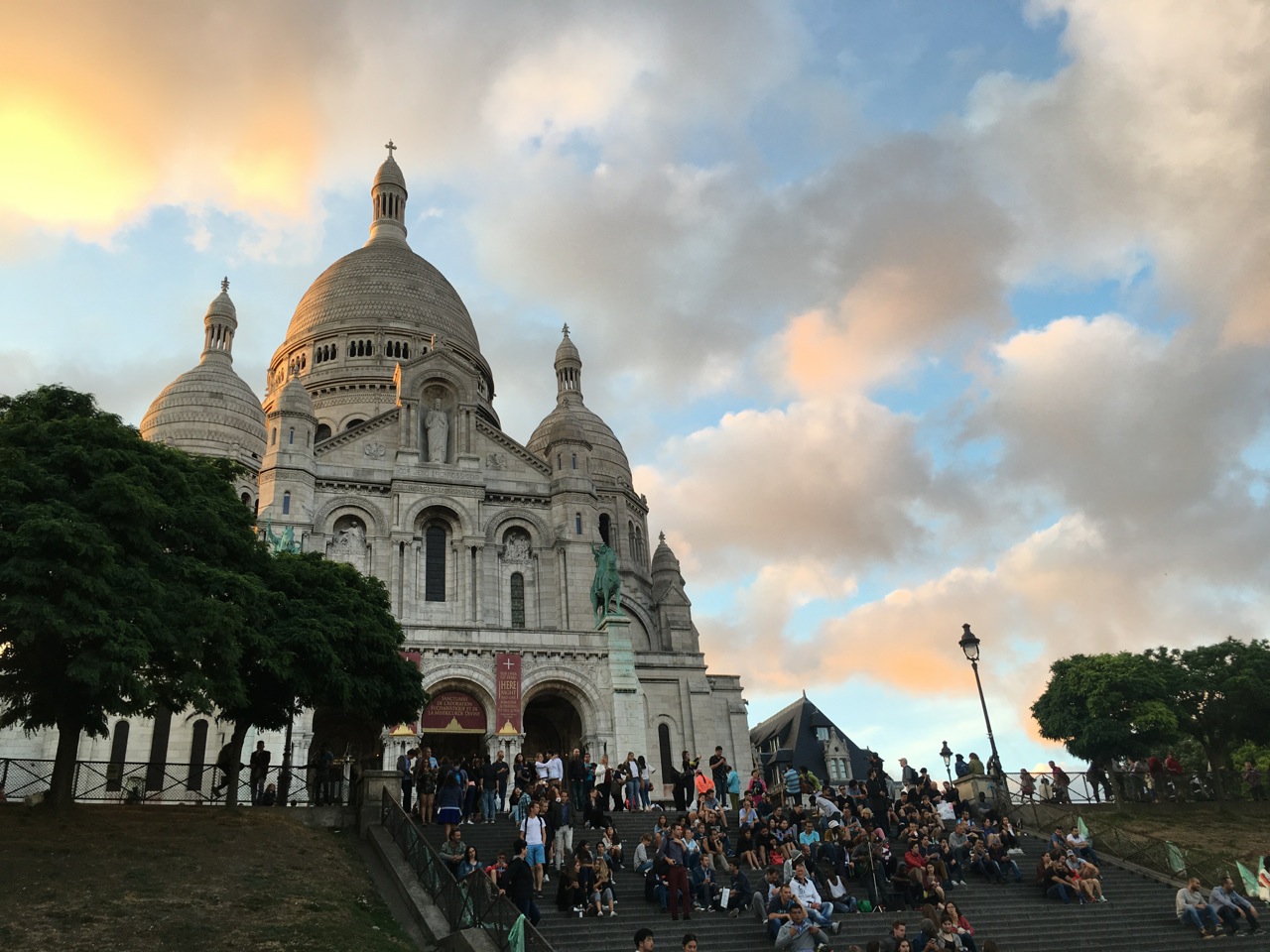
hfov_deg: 61.7
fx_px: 1064
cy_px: 476
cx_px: 635
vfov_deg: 48.2
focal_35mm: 29
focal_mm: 4.15
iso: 25
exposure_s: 1/100
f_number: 2.2
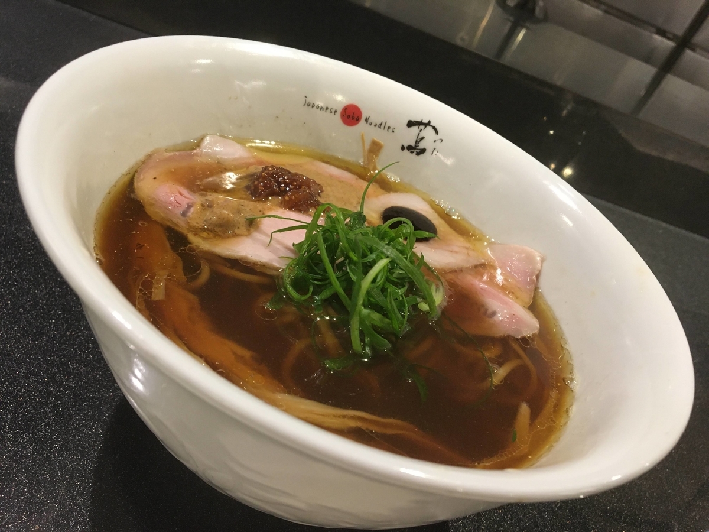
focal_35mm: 29
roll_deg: -24.7
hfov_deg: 61.7
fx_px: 594
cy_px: 266
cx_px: 354
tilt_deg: -31.7
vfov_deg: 48.2
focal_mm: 4.15
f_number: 2.2
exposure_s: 1/30
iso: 160
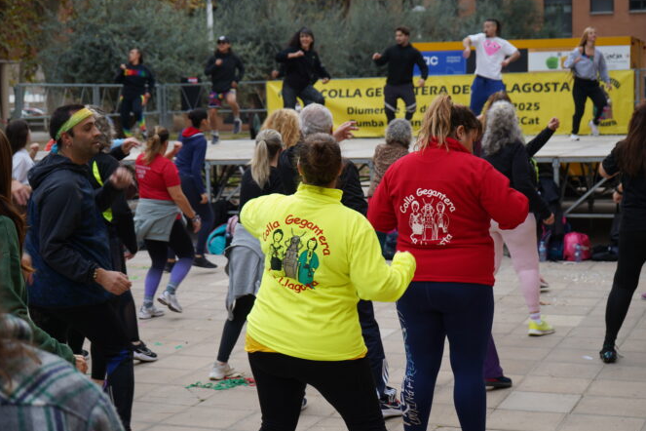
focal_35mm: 64
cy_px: 212
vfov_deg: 21.2
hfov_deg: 31.4
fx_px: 1148
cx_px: 334
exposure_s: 1/160
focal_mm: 61
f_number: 5.6
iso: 125
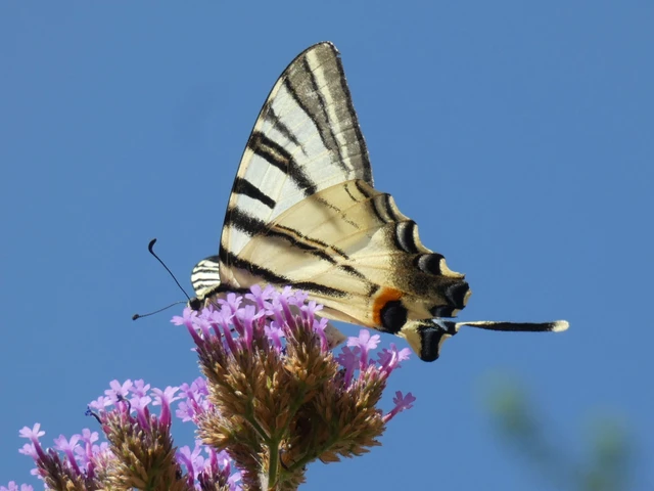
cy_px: 246
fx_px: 4326
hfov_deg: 8.6
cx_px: 327
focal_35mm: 229
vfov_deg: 6.5
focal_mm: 41.1
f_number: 5.5
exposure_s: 1/125
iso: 80
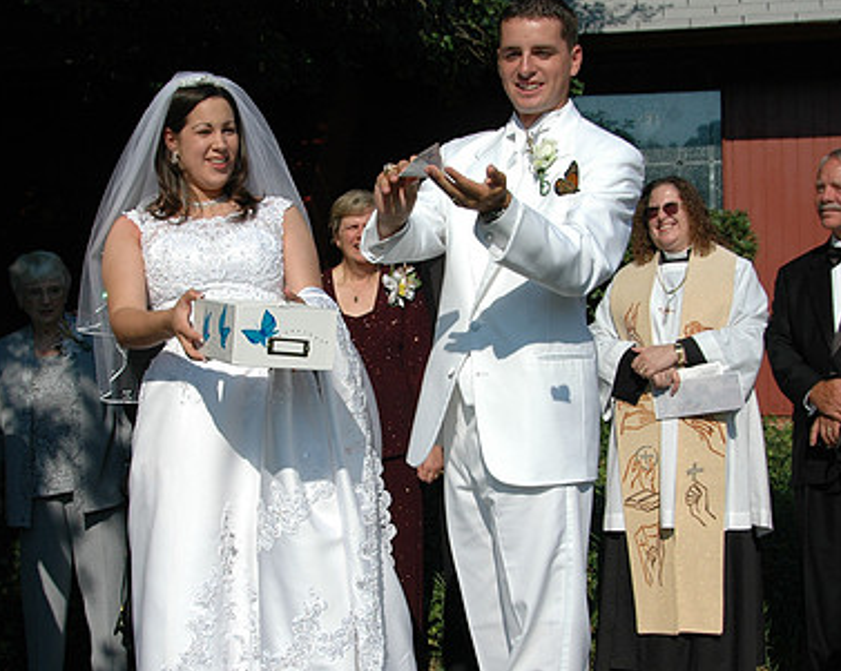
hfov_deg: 36.0
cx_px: 368
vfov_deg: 29.1
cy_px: 388
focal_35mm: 52
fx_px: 1293
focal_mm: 24
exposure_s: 1/1600
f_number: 5.6
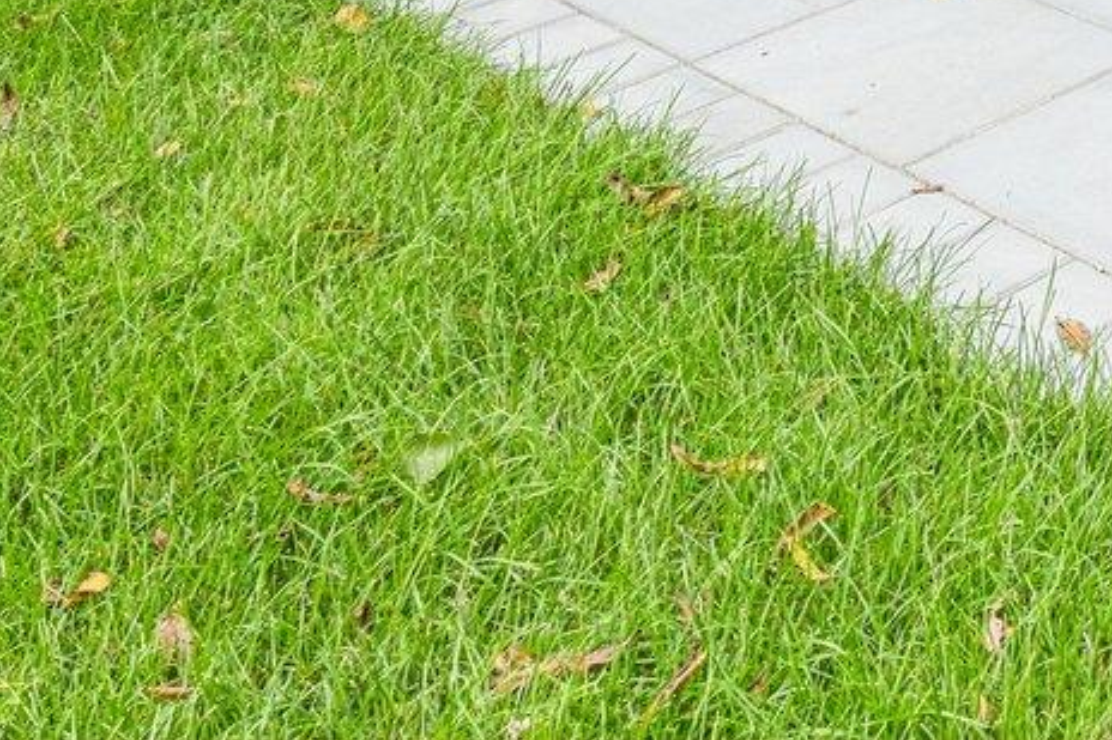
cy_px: -892
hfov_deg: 24.5
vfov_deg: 14.1
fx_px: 2316
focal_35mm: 75
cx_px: 1323
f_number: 9
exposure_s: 1/80
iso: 160
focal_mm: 17
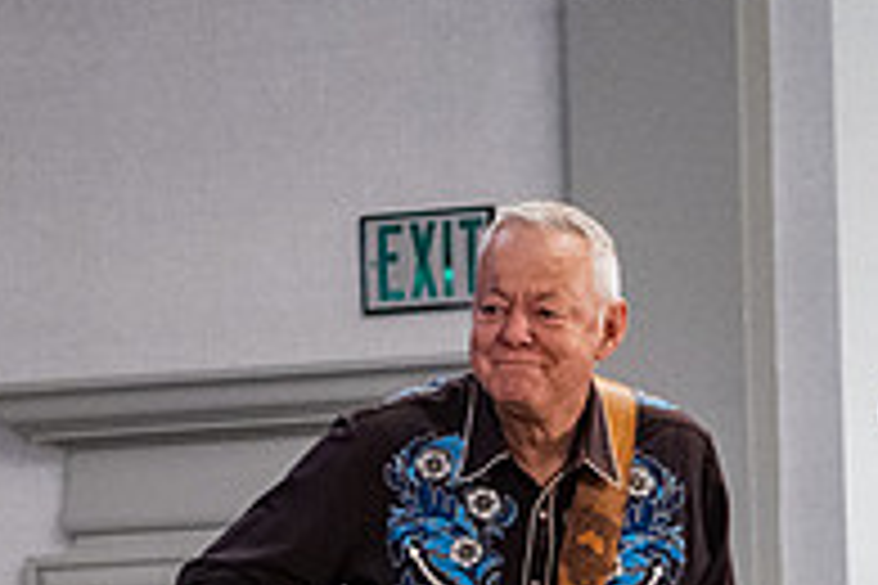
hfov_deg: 5.3
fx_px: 9438
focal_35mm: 387
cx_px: 86
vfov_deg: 3.5
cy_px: 767
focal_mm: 130
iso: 12800
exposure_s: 1/250
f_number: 6.3
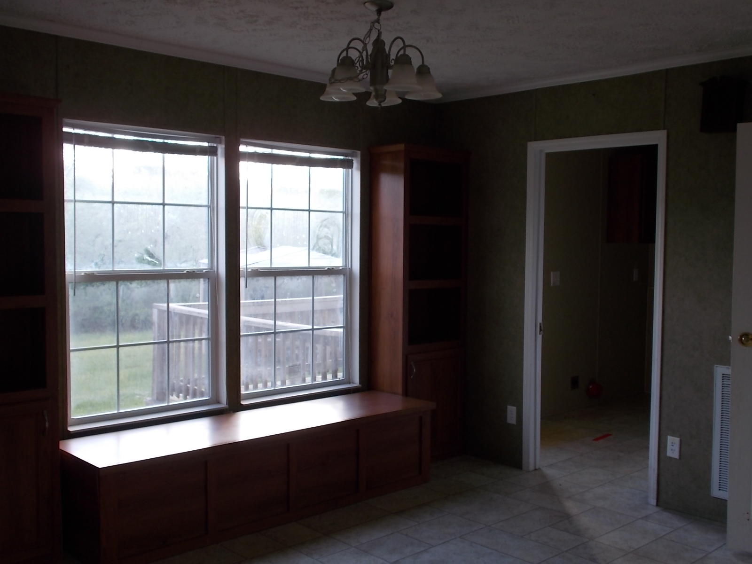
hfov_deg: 47.9
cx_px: 376
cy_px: 282
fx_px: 847
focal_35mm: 39
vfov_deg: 36.8
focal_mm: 6.9
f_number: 3.9
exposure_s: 1/40
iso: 80
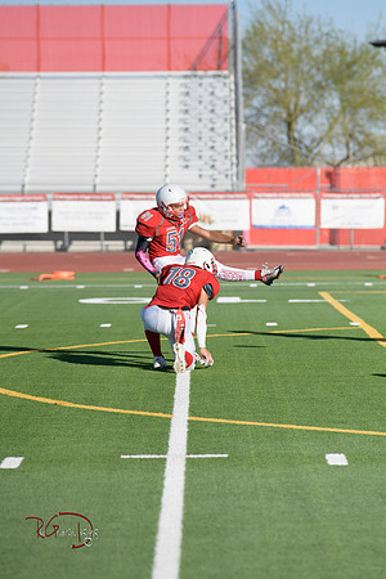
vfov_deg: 10.3
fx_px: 3216
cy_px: 290
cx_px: 193
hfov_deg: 6.9
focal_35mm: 200
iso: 500
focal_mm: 200
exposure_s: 1/5000
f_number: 5
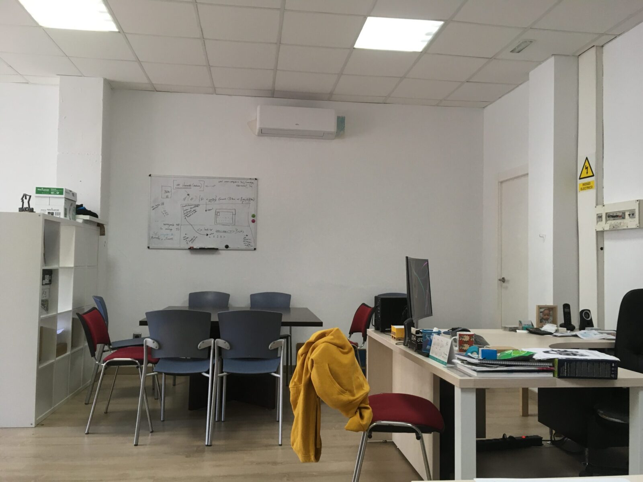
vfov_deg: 48.2
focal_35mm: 29
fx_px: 539
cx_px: 322
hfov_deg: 61.7
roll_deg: -0.3
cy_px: 241
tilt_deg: +1.0
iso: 80
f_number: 2.2
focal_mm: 4.15
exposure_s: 1/30
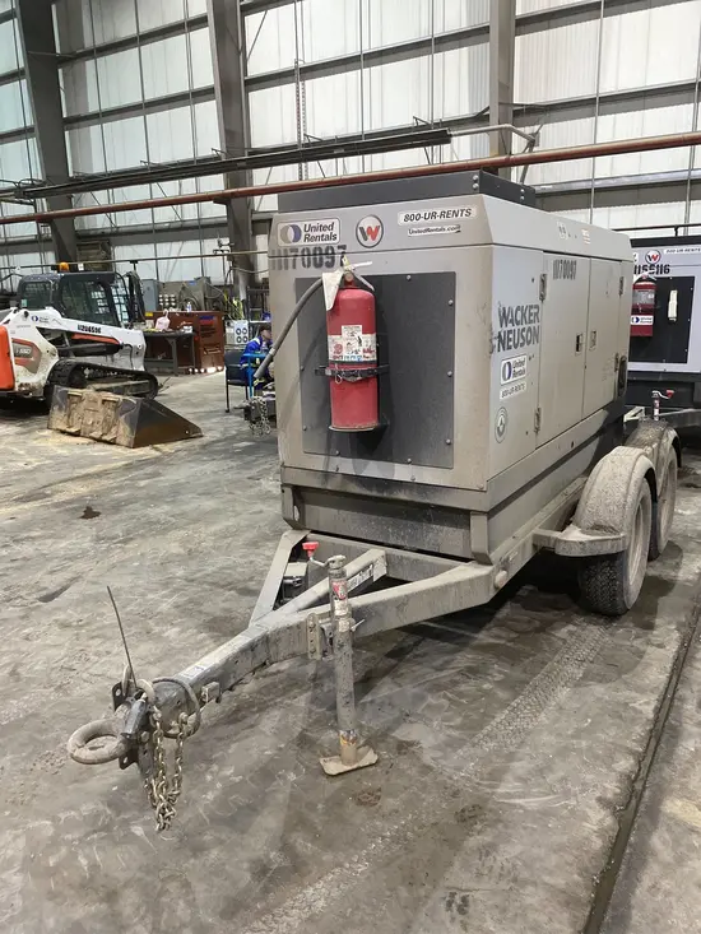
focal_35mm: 26
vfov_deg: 67.3
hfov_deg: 53.1
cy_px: 467
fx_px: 702
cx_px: 350
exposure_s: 1/60
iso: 500
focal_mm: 4.25
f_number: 1.8
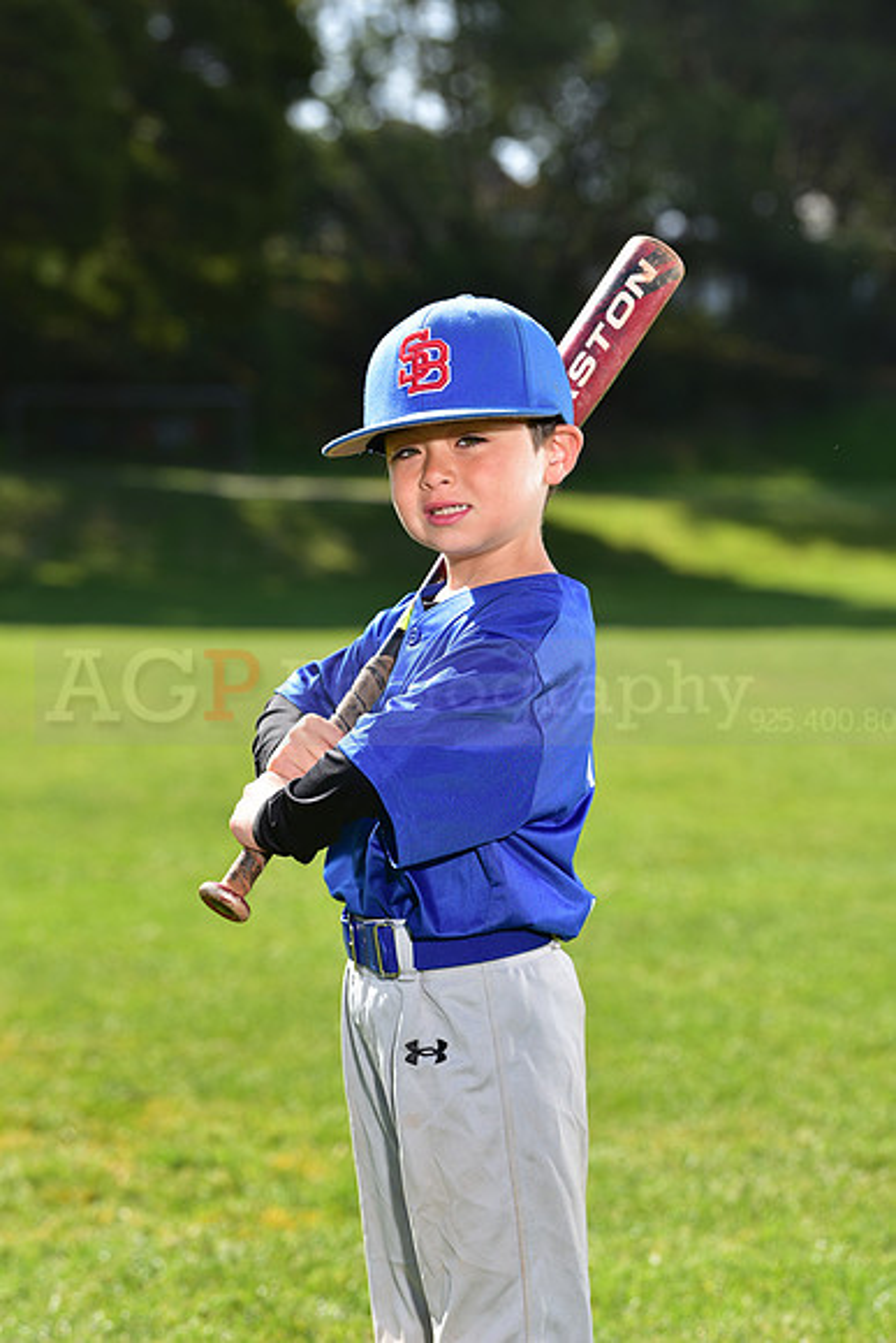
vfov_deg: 18.6
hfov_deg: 12.5
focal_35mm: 110
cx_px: 448
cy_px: 672
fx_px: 4104
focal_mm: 110
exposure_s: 1/250
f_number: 5
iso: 80
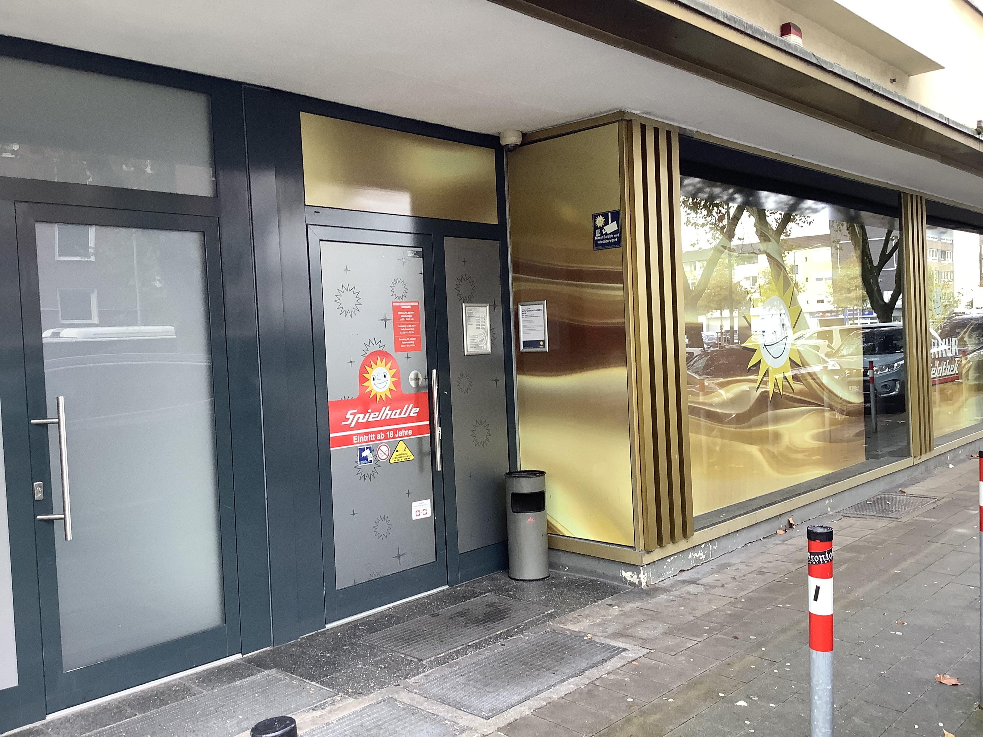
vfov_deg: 45.4
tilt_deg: -1.7
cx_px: 492
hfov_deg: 58.4
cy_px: 368
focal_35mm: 31
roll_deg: +2.8
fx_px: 880
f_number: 2.4
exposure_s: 1/60
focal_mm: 3.3
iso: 64
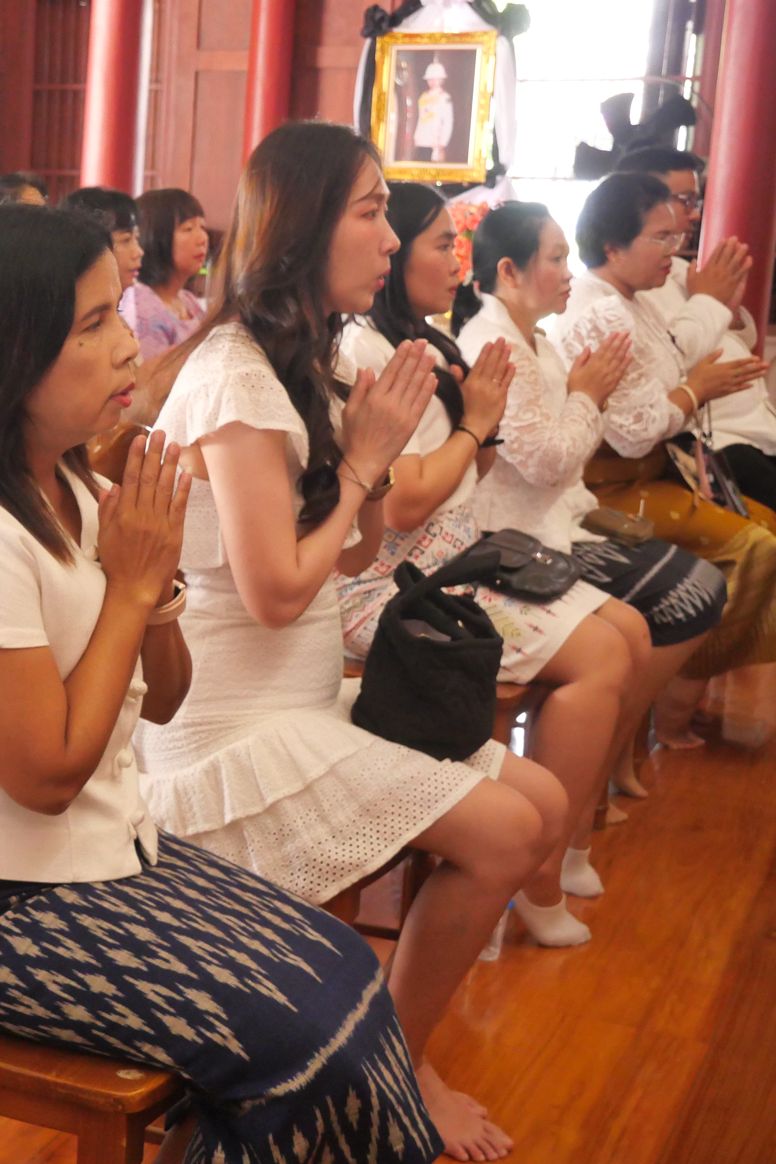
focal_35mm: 56
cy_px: 582
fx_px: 1811
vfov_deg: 35.6
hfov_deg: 22.7
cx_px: -101
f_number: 5
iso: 2000
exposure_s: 1/50
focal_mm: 18
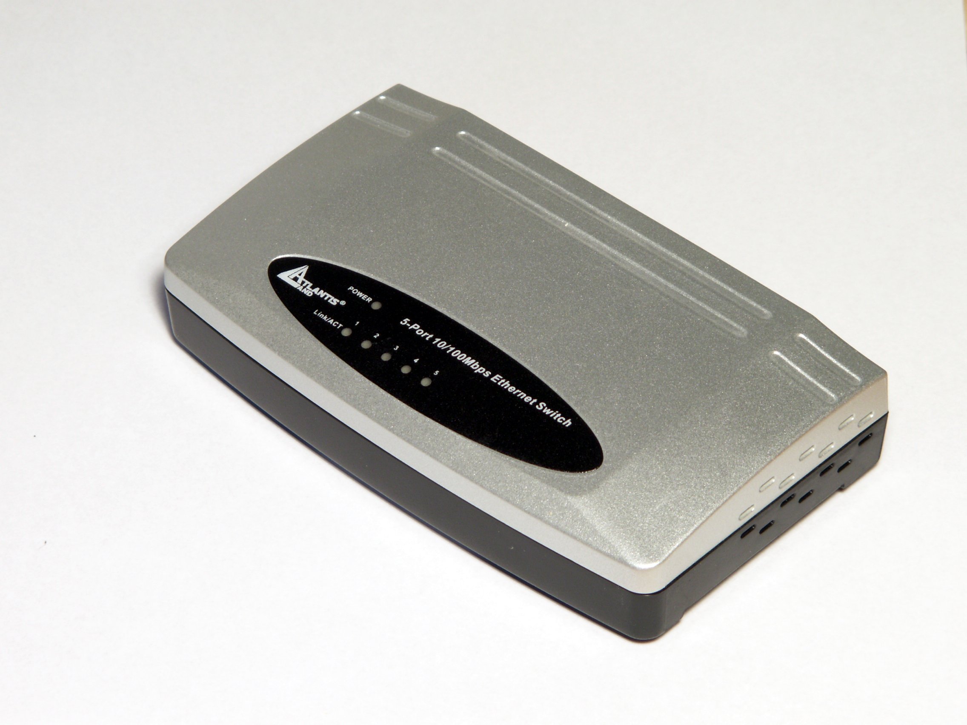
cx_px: 484
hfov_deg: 13.3
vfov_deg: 10.0
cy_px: 362
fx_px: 4162
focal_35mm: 149
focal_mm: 24.32
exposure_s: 1/60
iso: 50
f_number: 4.5
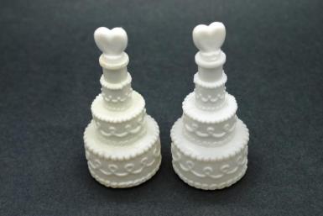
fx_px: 471
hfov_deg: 37.8
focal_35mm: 52
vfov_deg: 25.8
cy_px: 108
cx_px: 162
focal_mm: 35
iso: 180
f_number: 8
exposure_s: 1/60
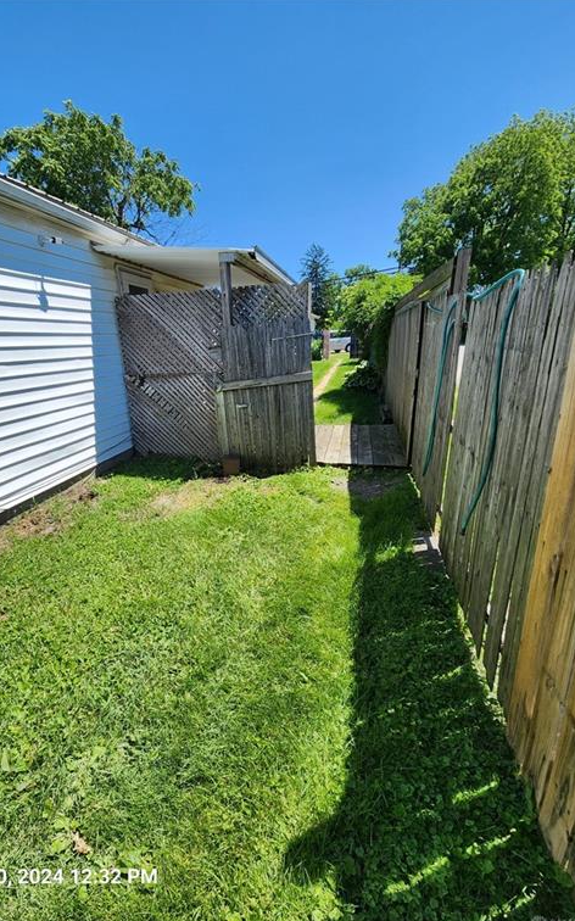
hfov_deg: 78.2
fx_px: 351
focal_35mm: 14
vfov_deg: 105.3
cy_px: 464
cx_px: 247
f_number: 2.2
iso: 50
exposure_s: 1/1538
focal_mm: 2.2
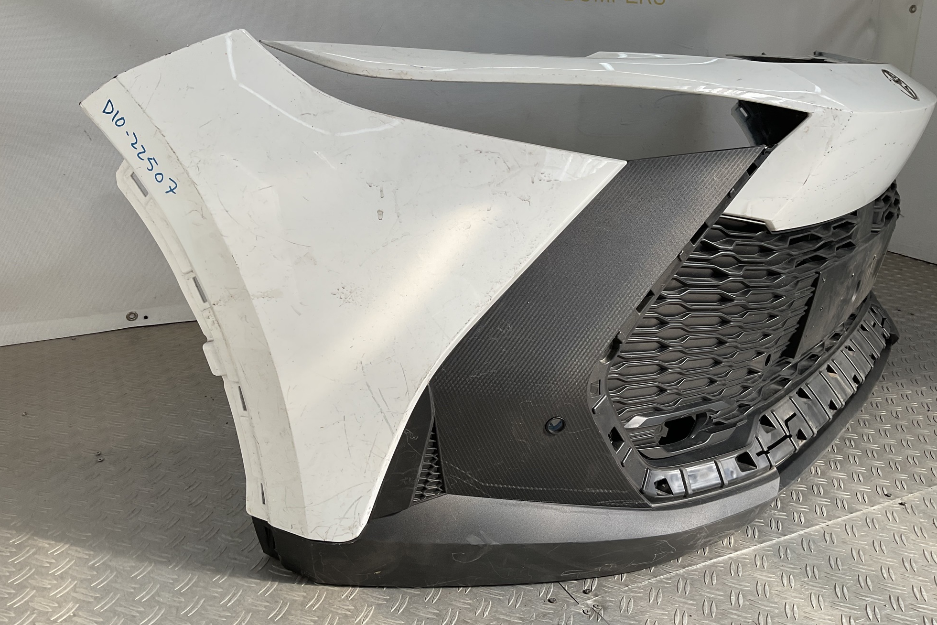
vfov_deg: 42.3
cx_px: 464
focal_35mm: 31
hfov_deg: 60.3
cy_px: 321
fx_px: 807
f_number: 1.8
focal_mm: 3
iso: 16
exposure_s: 1/804
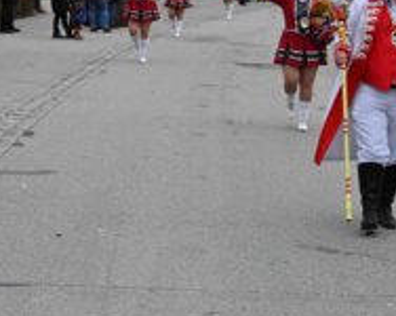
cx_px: 337
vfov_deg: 12.2
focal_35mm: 126
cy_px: 84
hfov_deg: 15.2
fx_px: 1475
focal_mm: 63
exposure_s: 1/1600
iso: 2500
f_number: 10
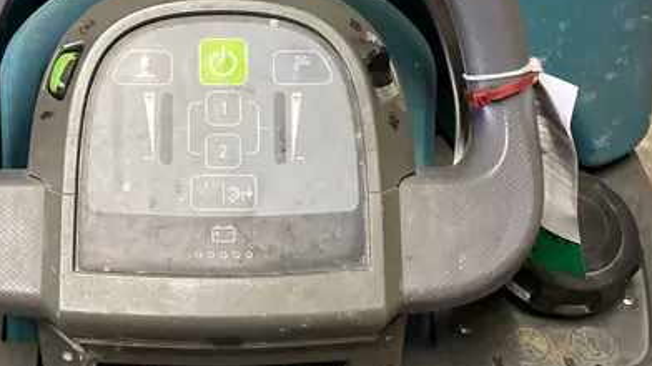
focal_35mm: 53
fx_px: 916
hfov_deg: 38.8
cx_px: 231
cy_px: 215
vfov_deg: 22.6
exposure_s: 1/40
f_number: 1.6
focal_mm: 4.2
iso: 500
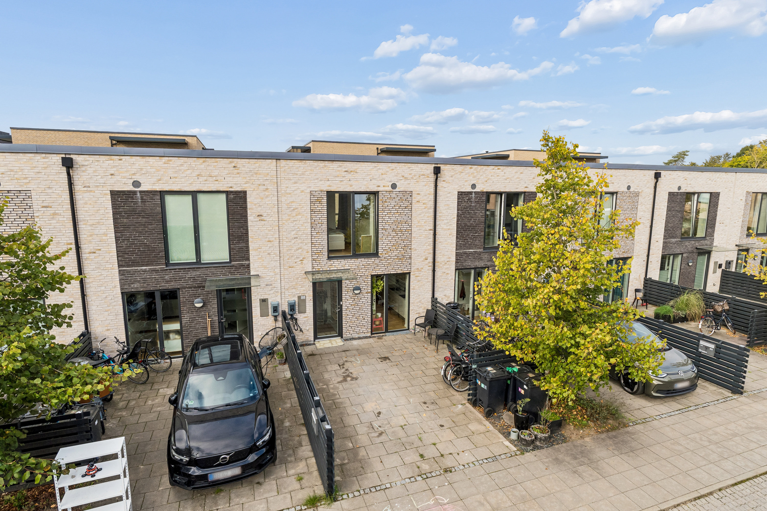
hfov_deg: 85.4
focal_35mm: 20
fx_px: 415
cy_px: 256
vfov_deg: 63.2
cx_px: 384
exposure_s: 1/250
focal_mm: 13
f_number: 8
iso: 250
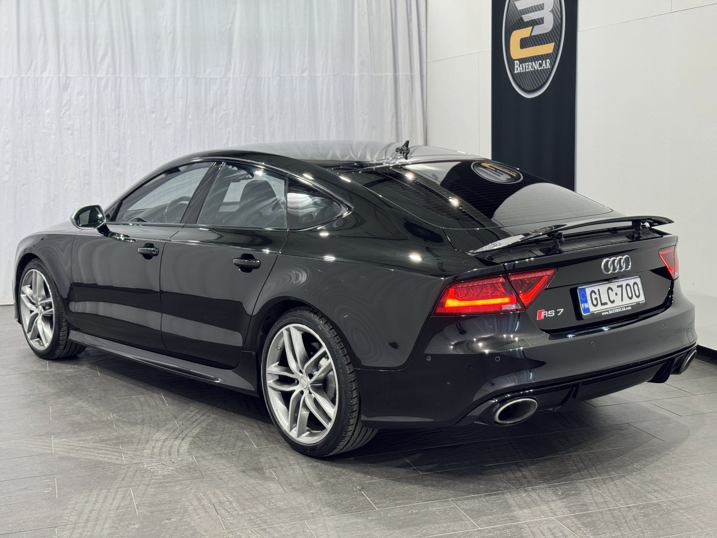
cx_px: 358
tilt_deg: -8.7
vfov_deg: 30.3
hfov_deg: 39.7
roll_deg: +1.8
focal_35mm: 48
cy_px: 269
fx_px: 994
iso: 50
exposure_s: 1/50
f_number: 1.78
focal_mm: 6.76
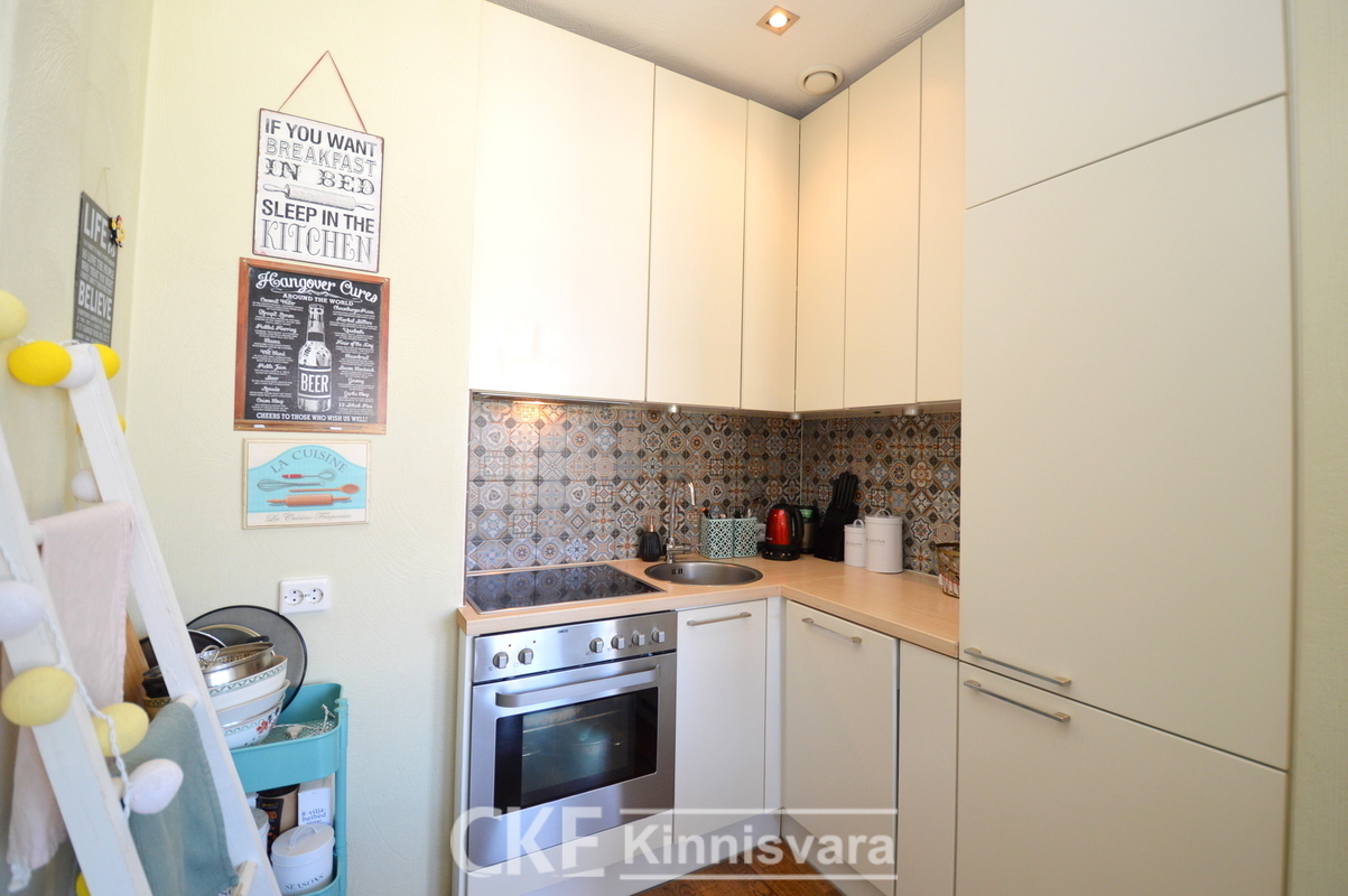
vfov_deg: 77.2
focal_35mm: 15
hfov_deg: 100.4
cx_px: 674
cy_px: 448
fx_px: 561
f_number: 4
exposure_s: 1/60
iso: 400
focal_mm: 10
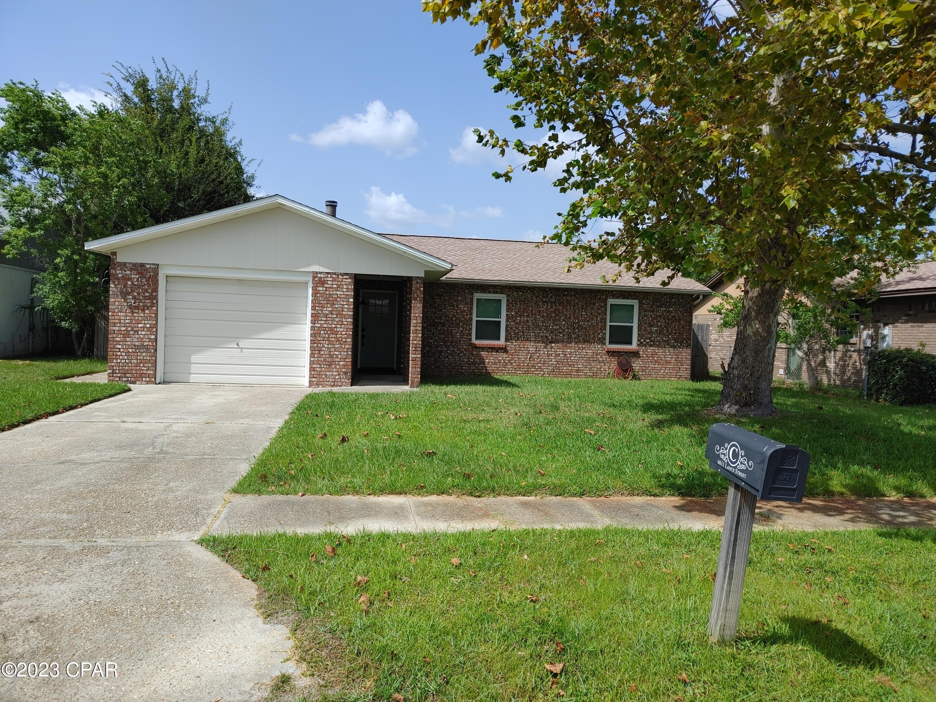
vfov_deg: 53.1
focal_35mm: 26
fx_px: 703
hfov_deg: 67.3
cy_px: 351
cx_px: 468
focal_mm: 5.58
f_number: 1.8
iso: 50
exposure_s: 1/1852
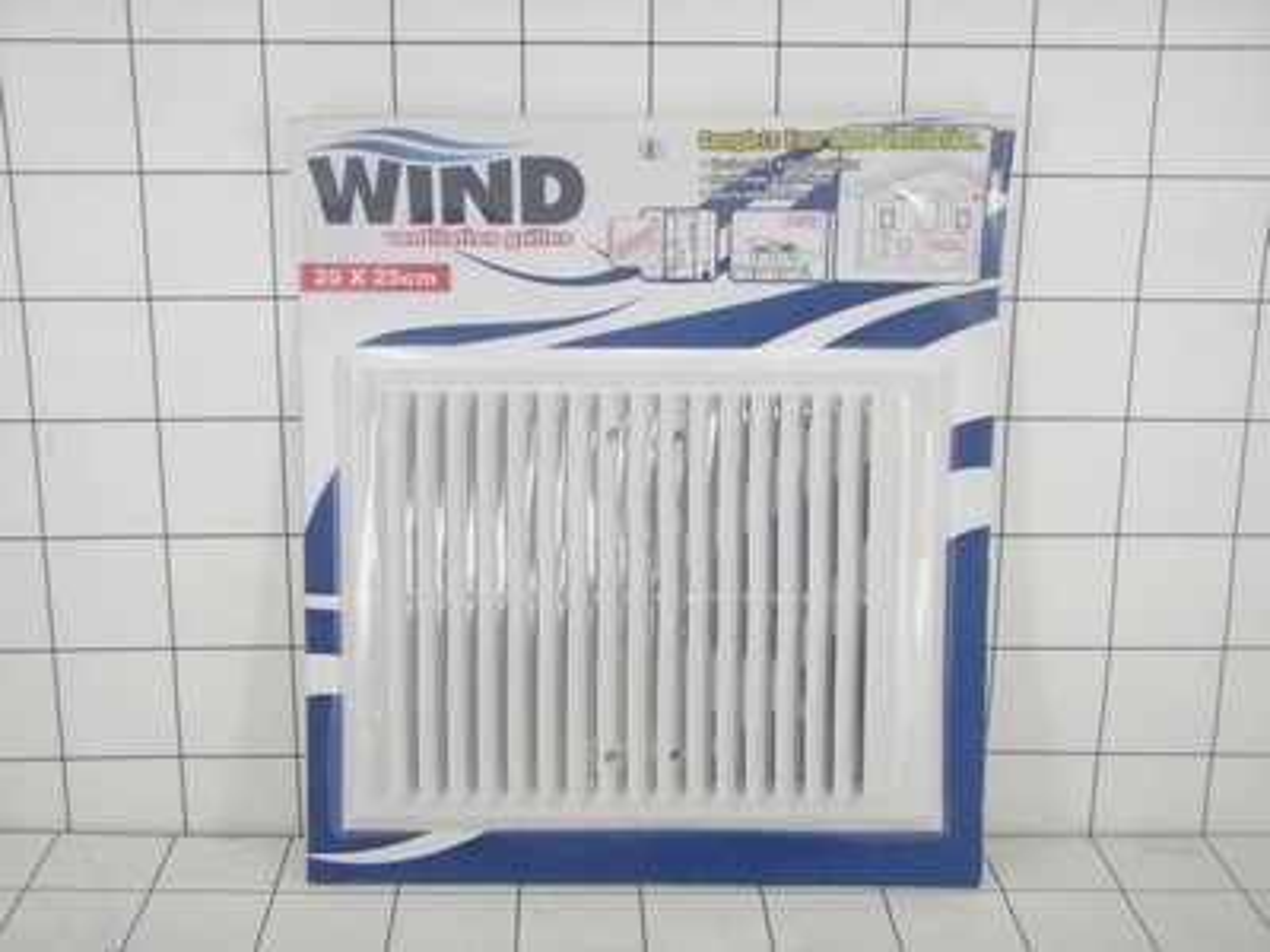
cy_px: 476
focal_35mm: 51
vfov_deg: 28.6
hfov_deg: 37.5
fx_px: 1871
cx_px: 635
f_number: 4
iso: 125
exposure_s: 1/40
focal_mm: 9.13
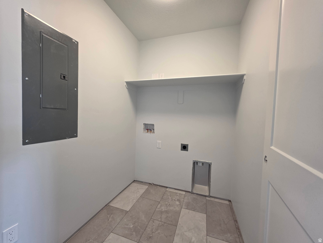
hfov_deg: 106.2
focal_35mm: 13
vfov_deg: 89.9
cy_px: 122
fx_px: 121
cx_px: 162
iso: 160
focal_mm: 2.2
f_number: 1.9
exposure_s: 1/120
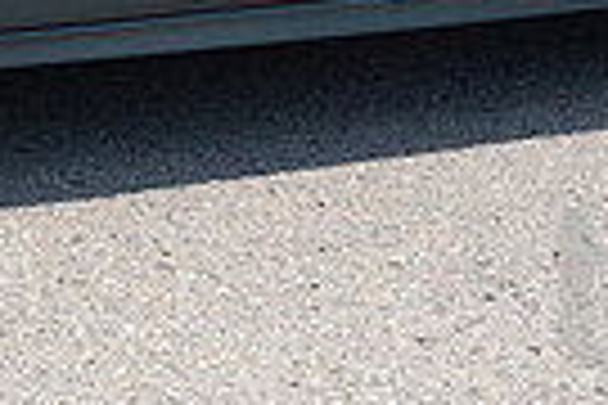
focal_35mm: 103
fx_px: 1739
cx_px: 59
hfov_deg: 19.5
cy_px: -263
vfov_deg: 12.4
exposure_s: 1/800
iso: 1000
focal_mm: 24
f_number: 7.1
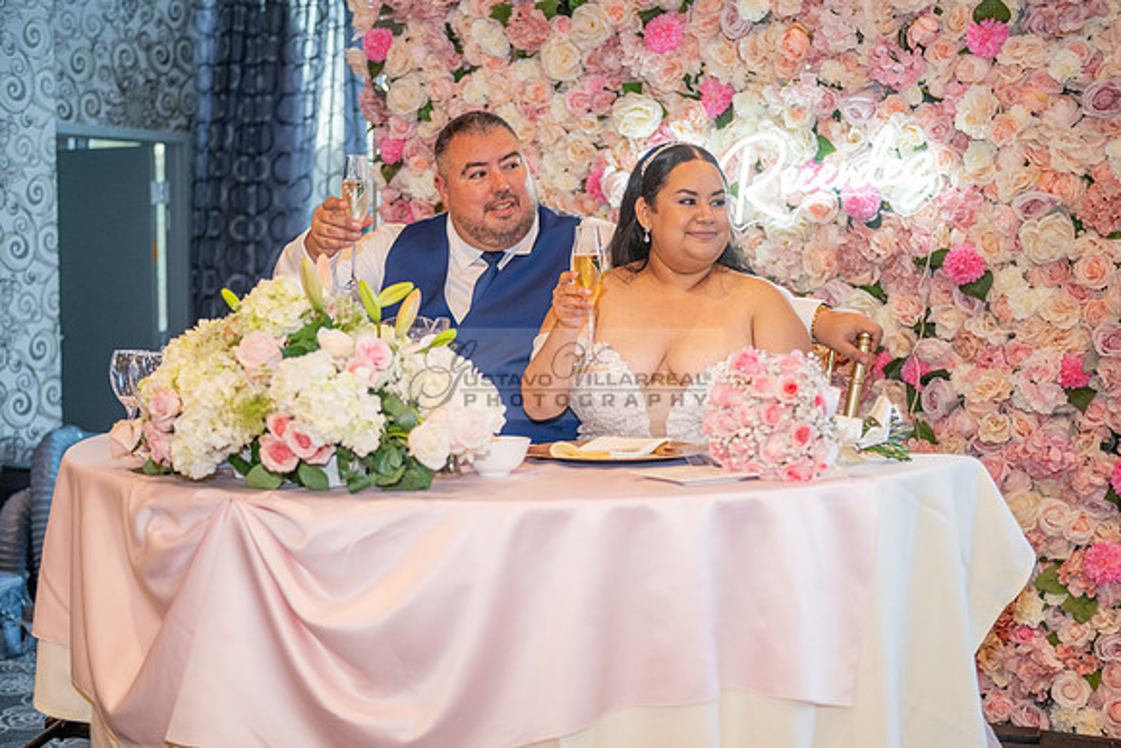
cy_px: 374
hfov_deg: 36.2
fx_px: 1713
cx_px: 560
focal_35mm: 55
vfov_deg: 24.6
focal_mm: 55
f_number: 2.8
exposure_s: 1/125
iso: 1000
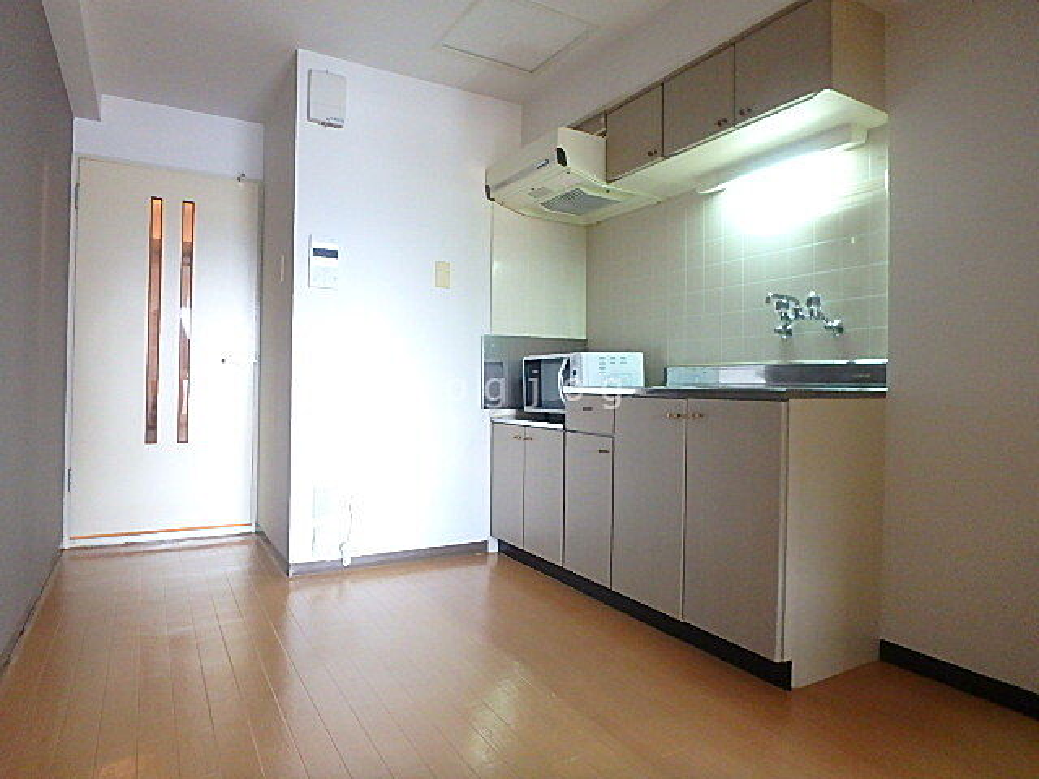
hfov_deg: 79.0
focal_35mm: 21
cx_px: 520
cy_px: 390
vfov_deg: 63.4
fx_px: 630
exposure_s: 1/25
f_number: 3.5
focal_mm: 3.7
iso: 800
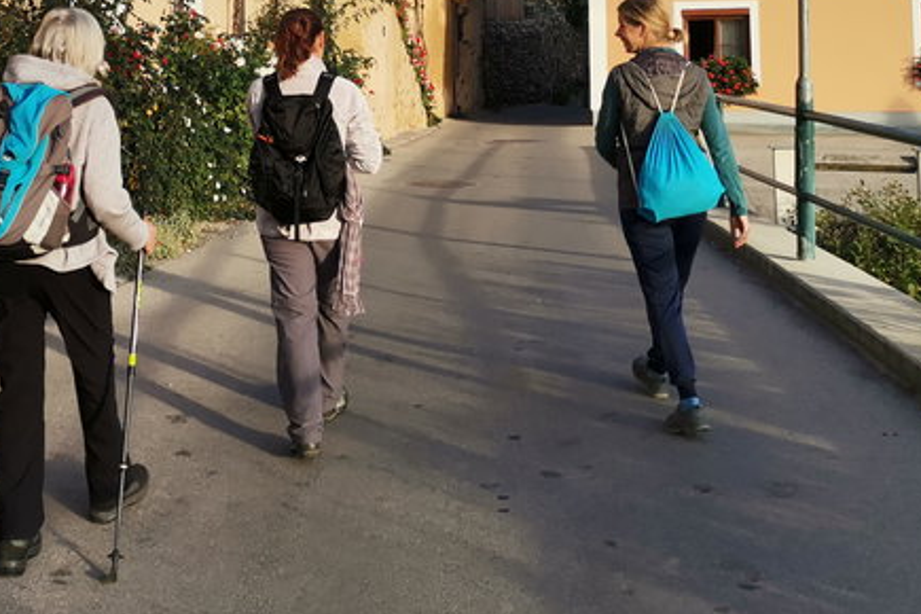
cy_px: 7
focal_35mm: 56
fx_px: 1433
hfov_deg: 34.7
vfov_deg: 23.2
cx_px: 210
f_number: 1.8
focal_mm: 4.75
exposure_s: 1/1038
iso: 50
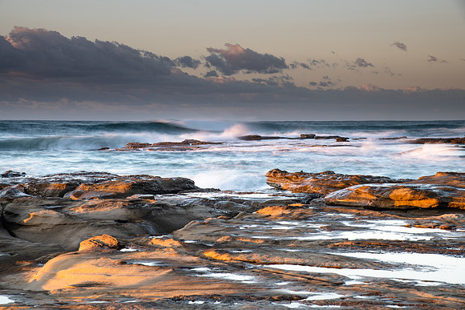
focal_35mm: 92
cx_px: 232
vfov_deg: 14.9
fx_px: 1190
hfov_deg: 22.1
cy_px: 155
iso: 31
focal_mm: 92
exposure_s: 1
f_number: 14
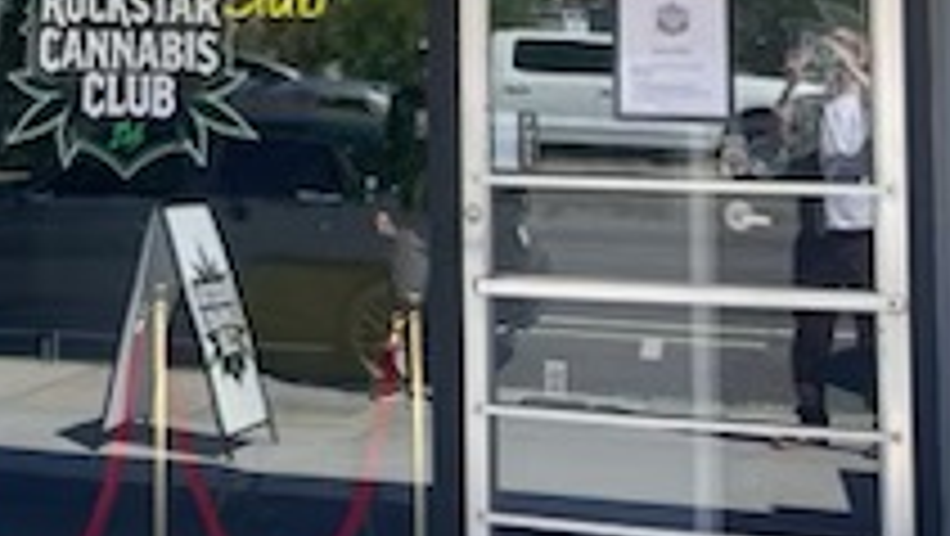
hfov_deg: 23.8
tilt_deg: +4.5
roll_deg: +0.1
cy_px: -131
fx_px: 2168
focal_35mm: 86
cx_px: 27
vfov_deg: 13.6
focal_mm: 5.7
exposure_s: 1/1311
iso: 50
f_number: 1.5
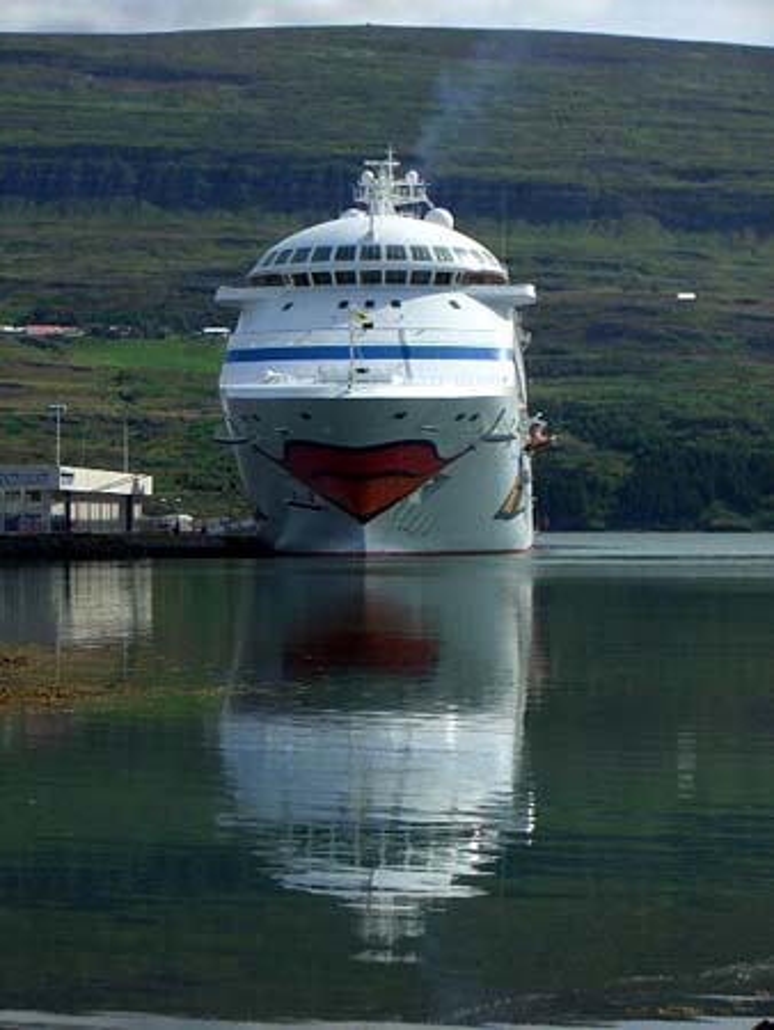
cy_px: 515
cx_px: 387
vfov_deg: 18.7
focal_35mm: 105
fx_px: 3127
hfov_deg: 14.1
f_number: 4.8
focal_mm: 17.4
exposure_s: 1/800
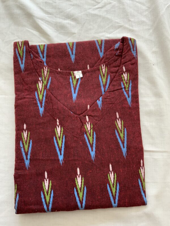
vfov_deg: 61.7
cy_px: 113
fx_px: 190
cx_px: 85
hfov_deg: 48.2
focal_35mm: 29
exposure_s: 1/215
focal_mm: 3
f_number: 1.8
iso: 16
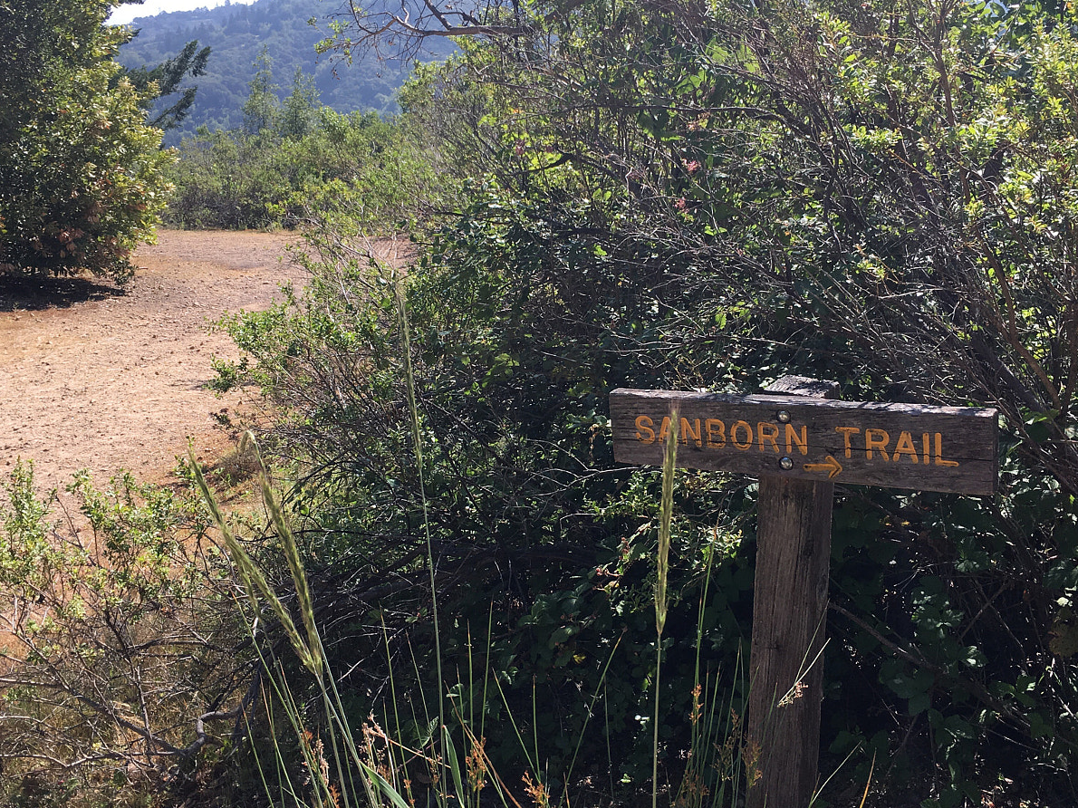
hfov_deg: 47.9
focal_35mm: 39
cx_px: 567
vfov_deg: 36.8
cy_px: 427
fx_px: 1214
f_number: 2.2
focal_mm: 4.15
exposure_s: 1/693
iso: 25
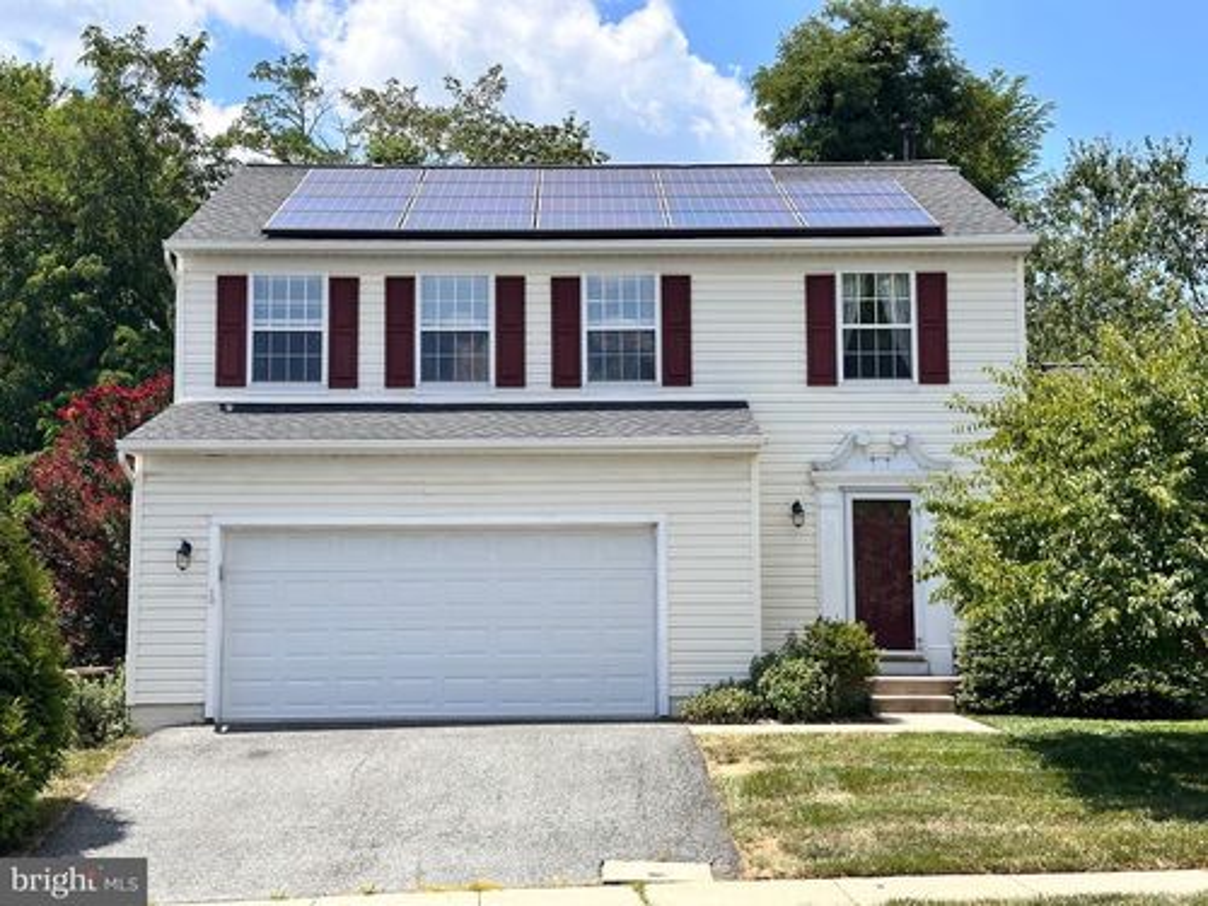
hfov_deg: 39.7
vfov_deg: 30.3
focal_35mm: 48
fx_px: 1675
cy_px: 453
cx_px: 604
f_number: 1.78
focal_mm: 6.86
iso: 64
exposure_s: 1/3058
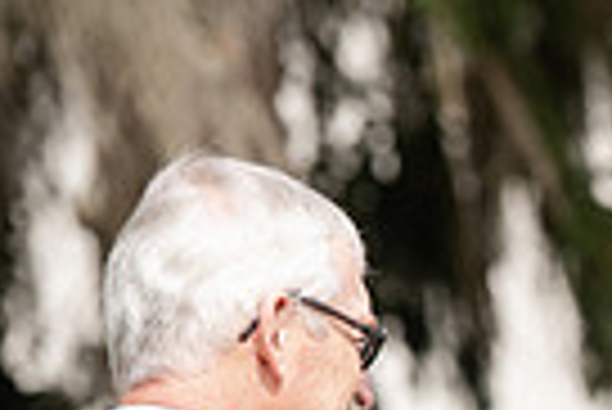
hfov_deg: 2.9
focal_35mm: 704
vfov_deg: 2.0
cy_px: 728
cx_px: 1008
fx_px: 11981
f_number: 5
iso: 250
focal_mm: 165
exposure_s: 1/500
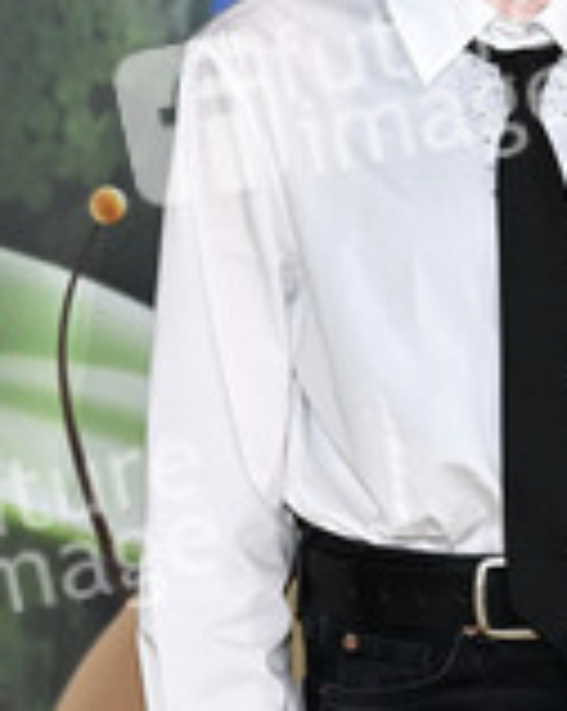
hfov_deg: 9.1
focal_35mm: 169
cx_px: 477
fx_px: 3552
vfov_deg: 11.4
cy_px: 324
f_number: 6.3
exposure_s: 1/125
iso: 800
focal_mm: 71
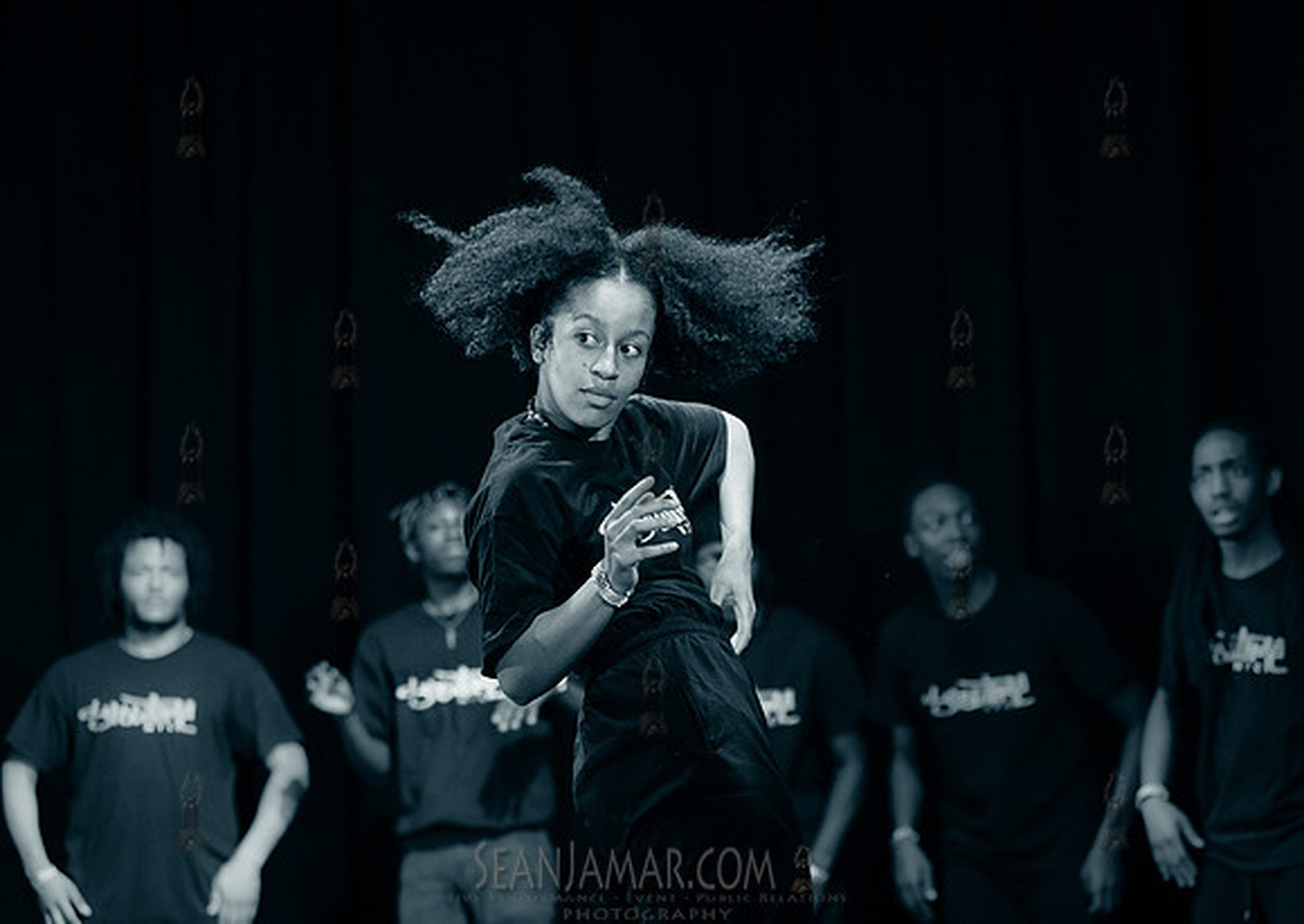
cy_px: 479
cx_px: 652
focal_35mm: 108
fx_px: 3990
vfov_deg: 13.2
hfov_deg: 18.6
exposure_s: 1/1250
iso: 4000
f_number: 2.8
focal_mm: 100
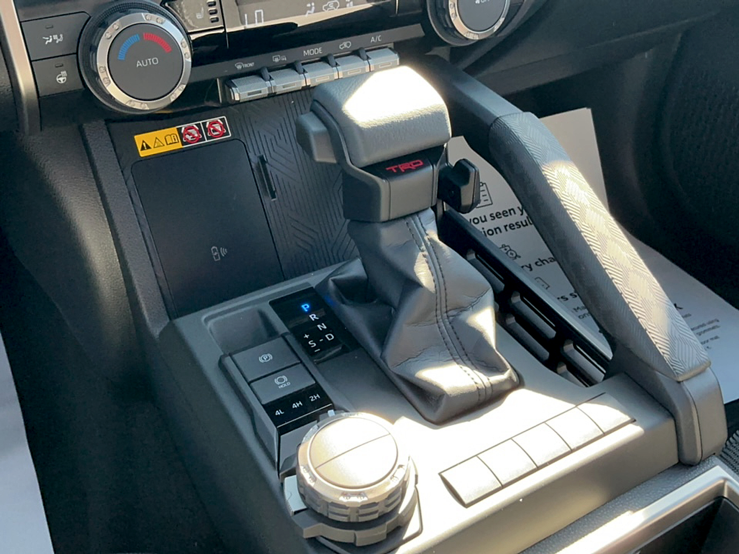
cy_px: 277
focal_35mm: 30
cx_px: 370
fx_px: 640
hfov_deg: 60.0
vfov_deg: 46.8
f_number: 1.8
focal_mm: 3
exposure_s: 1/120
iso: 100
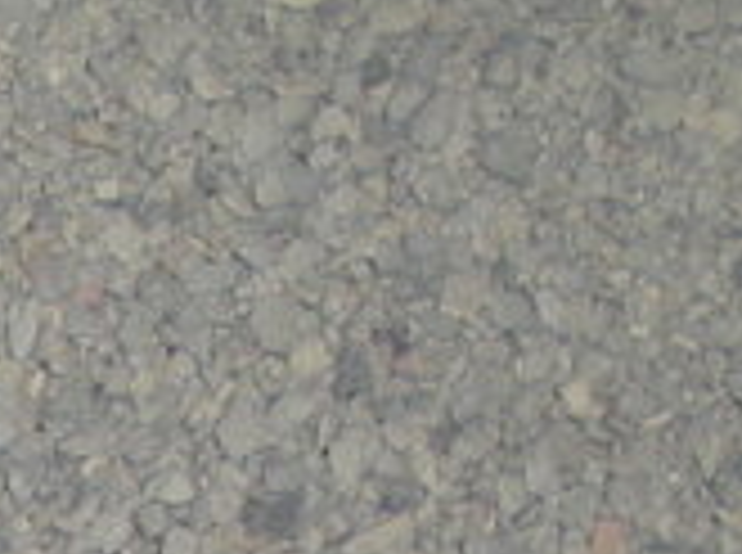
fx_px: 5925
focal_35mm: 277
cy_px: 1617
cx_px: -544
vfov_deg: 5.1
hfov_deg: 7.0
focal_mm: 6.3
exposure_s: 1/60
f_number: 3.1
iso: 50
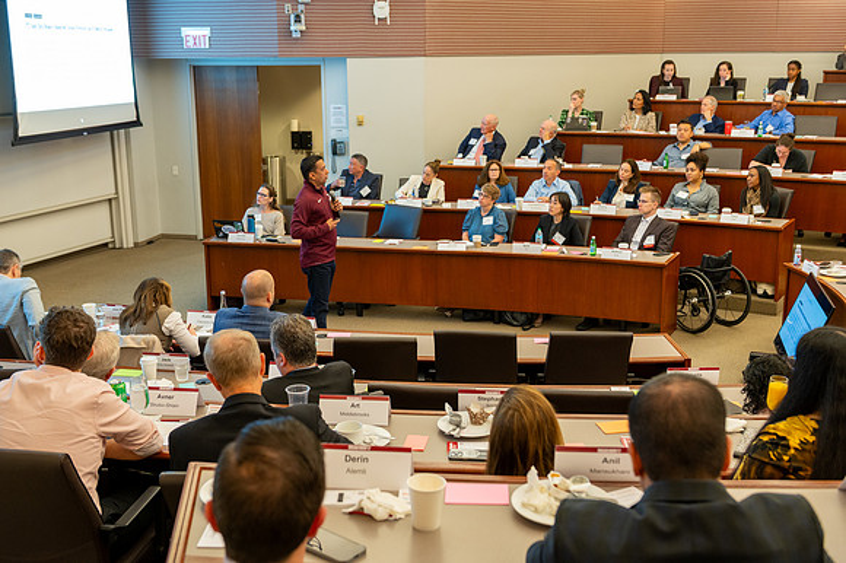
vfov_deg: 33.3
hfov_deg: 48.4
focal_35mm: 40
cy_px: 282
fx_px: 940
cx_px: 423
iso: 1250
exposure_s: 1/50
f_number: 4
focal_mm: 40
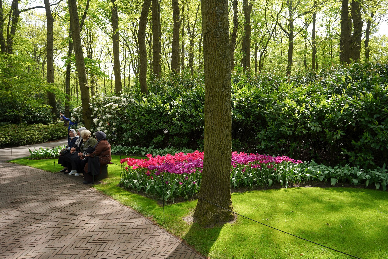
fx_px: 259
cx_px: 194
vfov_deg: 53.1
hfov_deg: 73.7
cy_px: 130
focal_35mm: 24
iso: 100
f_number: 6.3
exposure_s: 1/100
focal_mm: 24
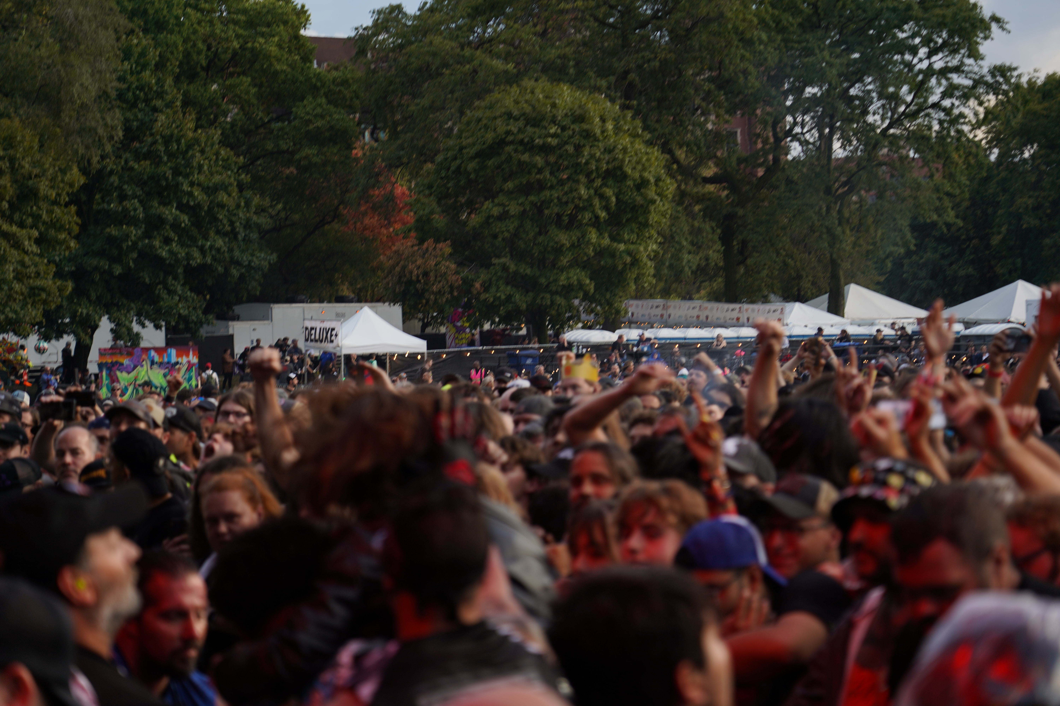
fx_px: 2826
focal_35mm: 96
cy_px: 353
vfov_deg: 14.3
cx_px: 530
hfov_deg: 21.2
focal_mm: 96
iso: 100
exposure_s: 1/125
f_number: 4.5
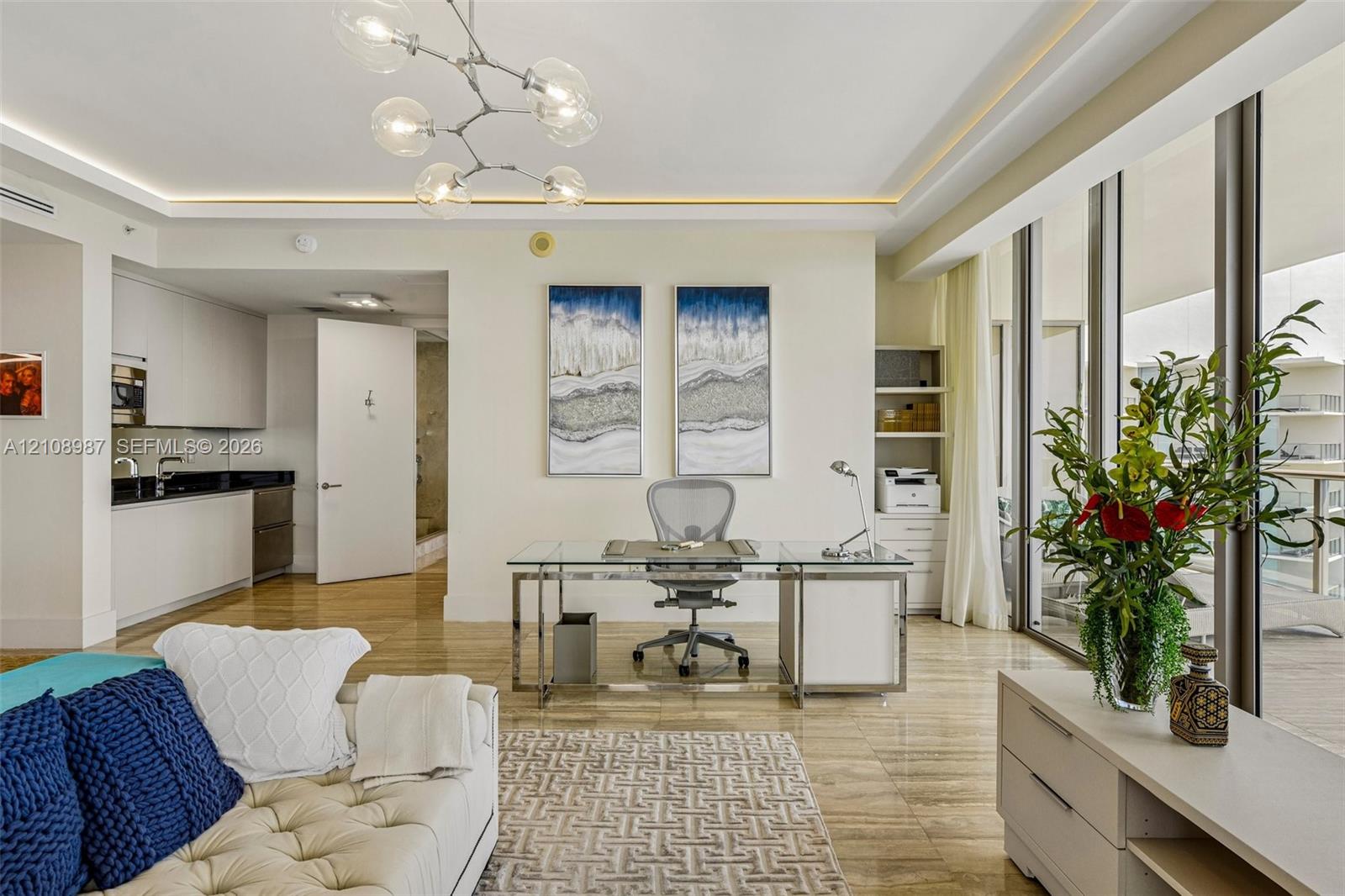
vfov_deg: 61.9
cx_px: 672
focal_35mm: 20
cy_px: 448
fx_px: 747
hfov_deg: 84.0
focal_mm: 20
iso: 200
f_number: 9
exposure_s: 1/50
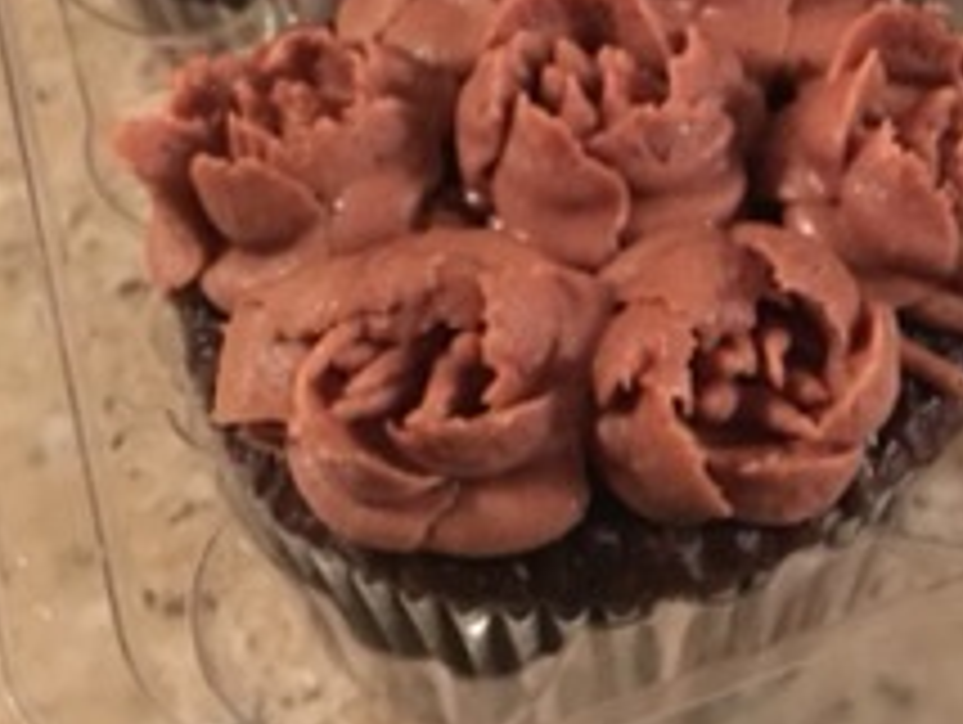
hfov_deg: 29.1
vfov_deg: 22.1
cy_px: 67
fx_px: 1810
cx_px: 783
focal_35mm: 65
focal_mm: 4.15
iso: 500
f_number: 2.2
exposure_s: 1/15
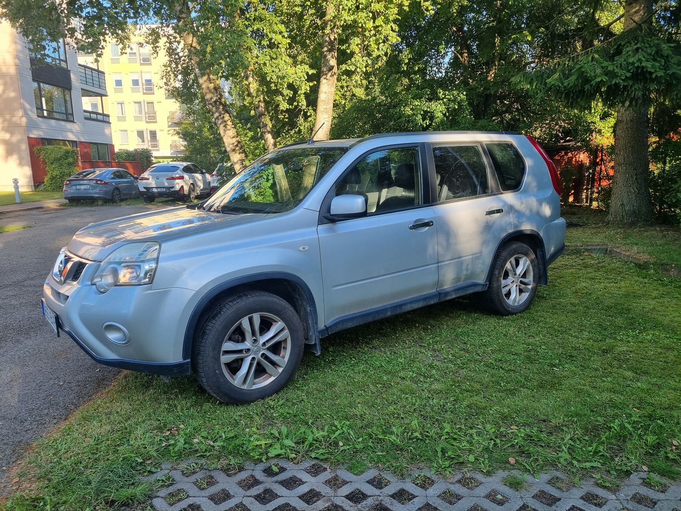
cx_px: 340
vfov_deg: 53.1
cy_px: 256
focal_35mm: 26
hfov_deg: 67.3
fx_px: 511
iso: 50
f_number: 1.8
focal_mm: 5.4
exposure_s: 1/427
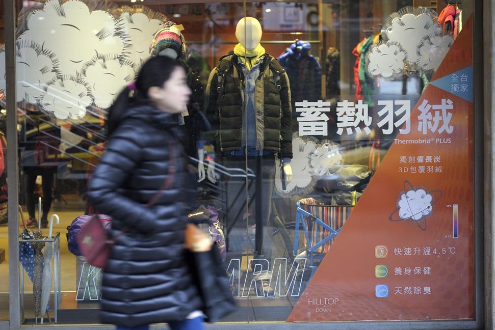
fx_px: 1485
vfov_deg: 12.7
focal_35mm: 108
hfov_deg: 18.9
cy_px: 167
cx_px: 246
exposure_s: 1/50
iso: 1000
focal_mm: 105
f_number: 4
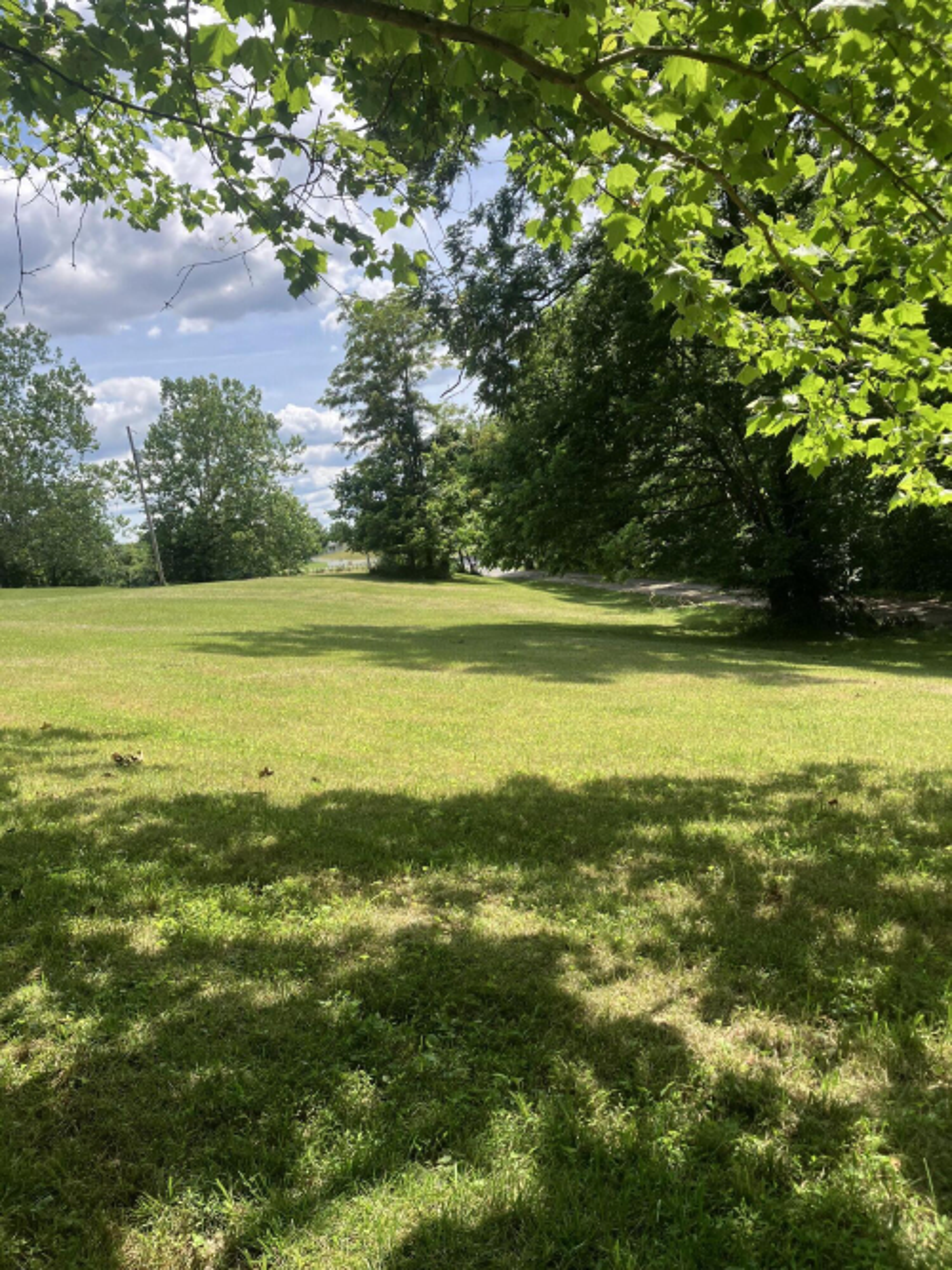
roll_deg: +9.2
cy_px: 635
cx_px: 476
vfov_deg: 63.5
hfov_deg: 49.7
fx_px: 1027
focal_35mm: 28
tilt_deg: -4.2
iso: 32
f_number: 1.8
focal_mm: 3.99
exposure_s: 1/1012
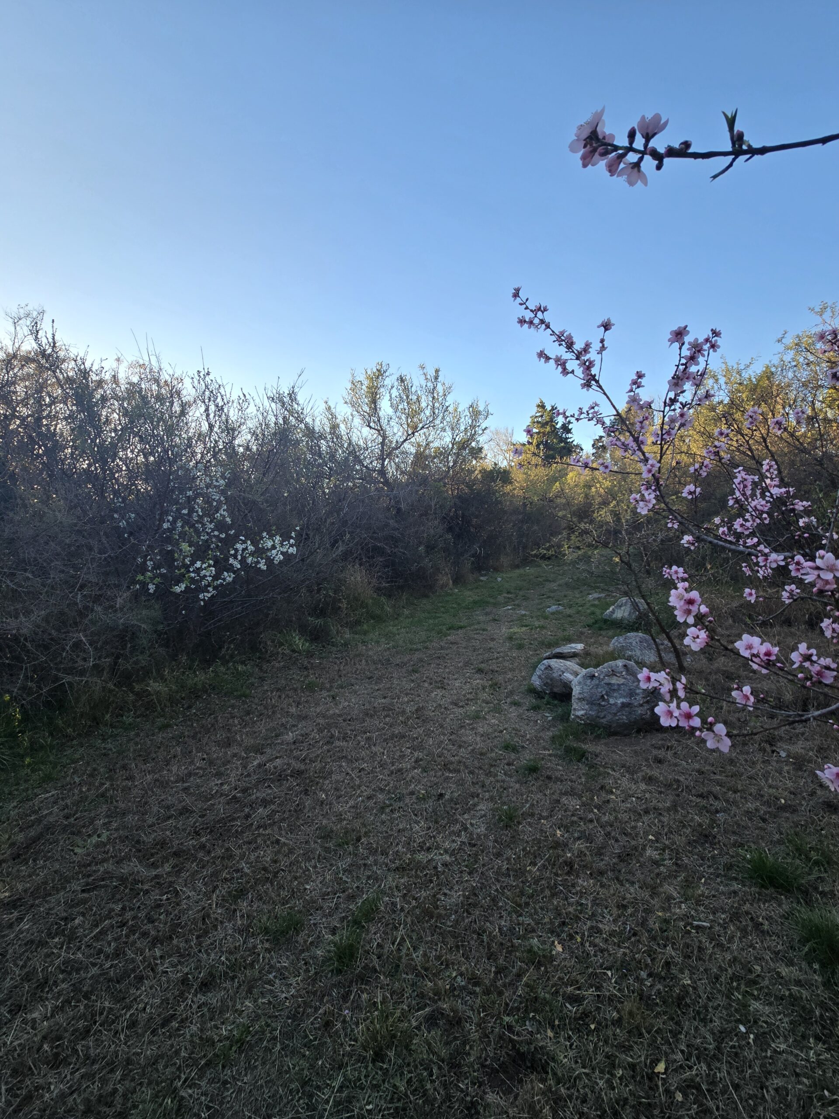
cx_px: 420
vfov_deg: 106.2
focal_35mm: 13
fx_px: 420
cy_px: 560
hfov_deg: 89.9
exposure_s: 1/373
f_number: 2.2
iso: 50
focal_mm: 2.2
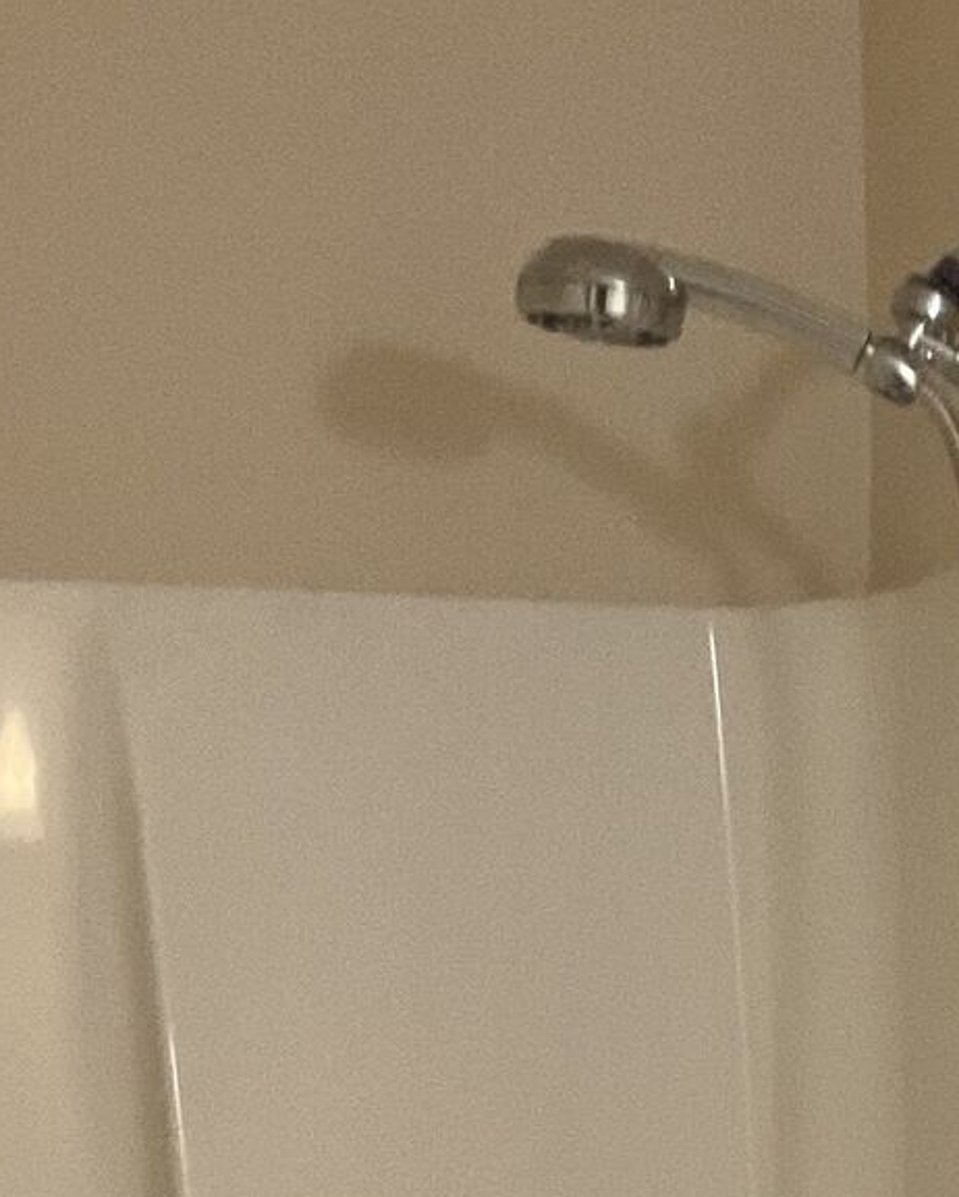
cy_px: 2353
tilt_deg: -16.5
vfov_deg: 14.3
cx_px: 944
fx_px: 4007
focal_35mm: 113
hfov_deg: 13.5
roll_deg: +0.5
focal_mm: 3
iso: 125
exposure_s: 1/60
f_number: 1.8
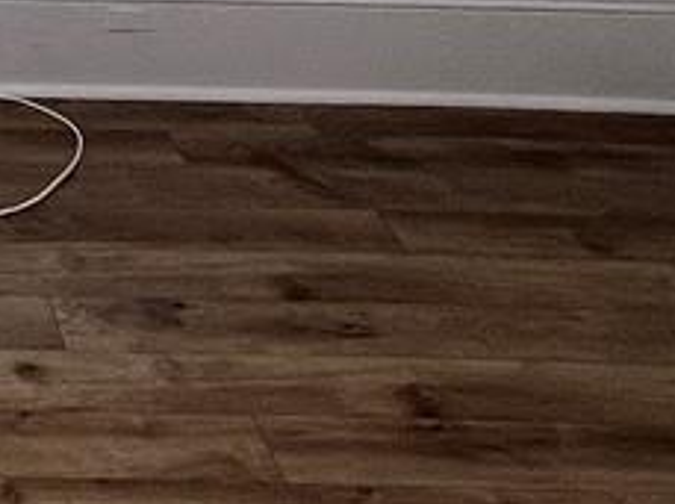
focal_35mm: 91
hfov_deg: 19.0
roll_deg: +0.2
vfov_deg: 14.1
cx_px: -339
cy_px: -448
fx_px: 1772
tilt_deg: -4.4
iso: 160
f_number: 1.8
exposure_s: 1/120
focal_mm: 1.57
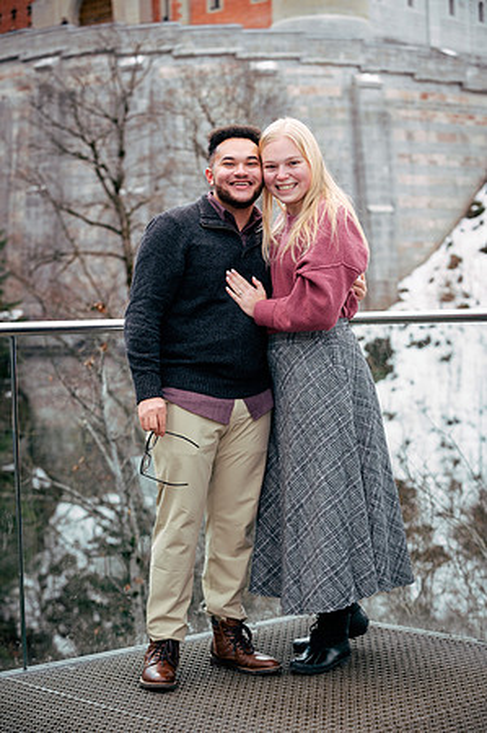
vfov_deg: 27.0
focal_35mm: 75
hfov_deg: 18.1
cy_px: 366
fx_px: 1525
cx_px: 244
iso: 250
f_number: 5
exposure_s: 1/250
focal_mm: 75
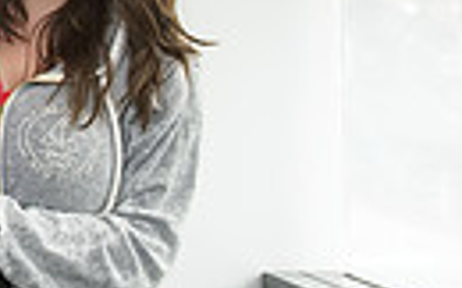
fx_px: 1598
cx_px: -377
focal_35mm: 127
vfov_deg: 9.9
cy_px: -174
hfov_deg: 14.4
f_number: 5.6
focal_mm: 28
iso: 1000
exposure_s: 1/125
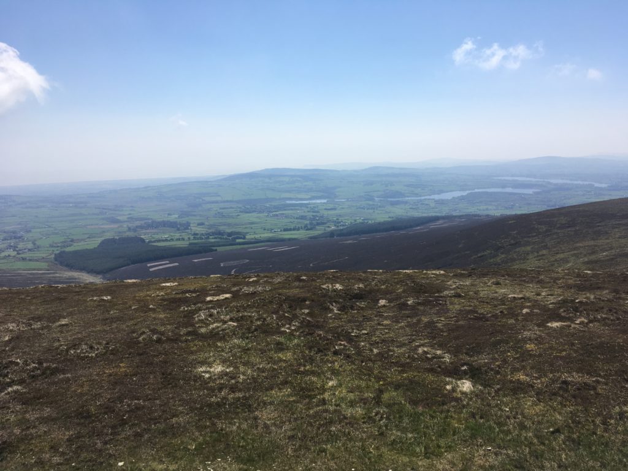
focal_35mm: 29
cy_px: 236
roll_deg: +0.3
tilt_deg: -8.0
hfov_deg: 61.7
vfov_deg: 48.2
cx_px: 314
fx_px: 526
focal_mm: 4.15
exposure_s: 1/2262
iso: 25
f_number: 2.2
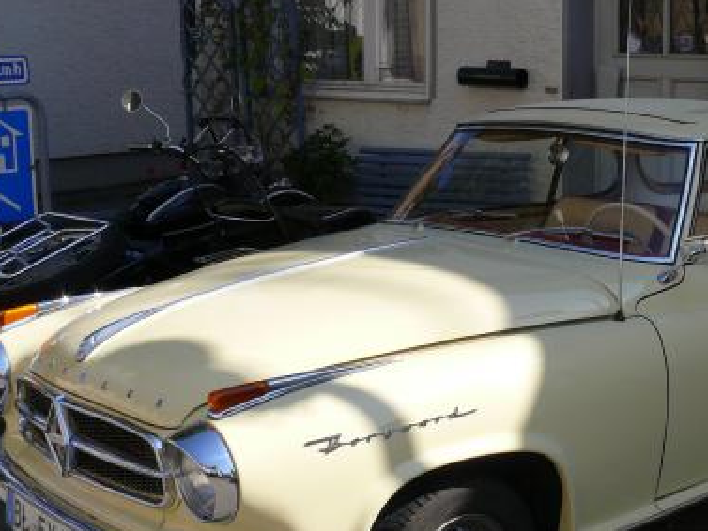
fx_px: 1330
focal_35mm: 65
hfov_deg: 29.4
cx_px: 511
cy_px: 296
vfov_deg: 22.6
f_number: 5.6
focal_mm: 7.4
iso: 100
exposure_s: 1/400
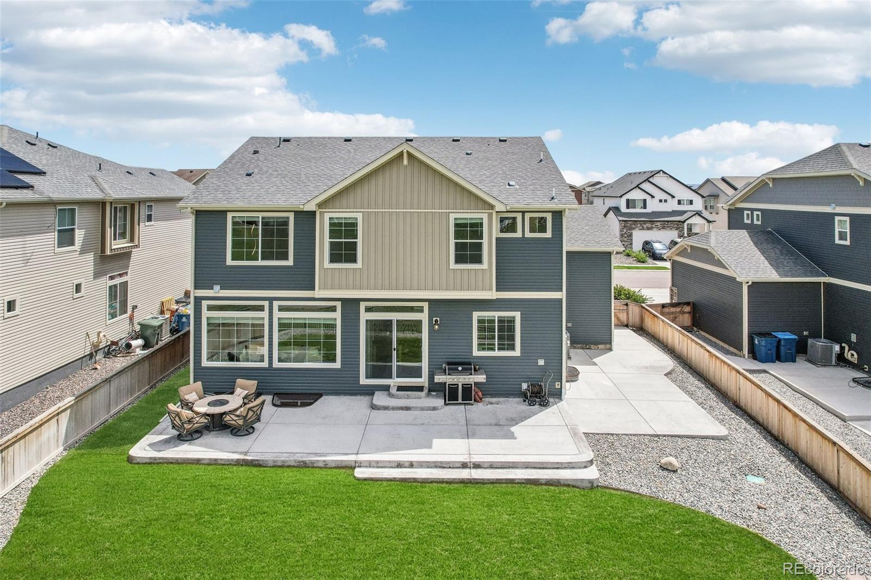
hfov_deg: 78.6
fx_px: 532
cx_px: 436
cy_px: 290
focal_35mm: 22
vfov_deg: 57.2
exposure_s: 1/4000
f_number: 2.8
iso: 160
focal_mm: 8.4
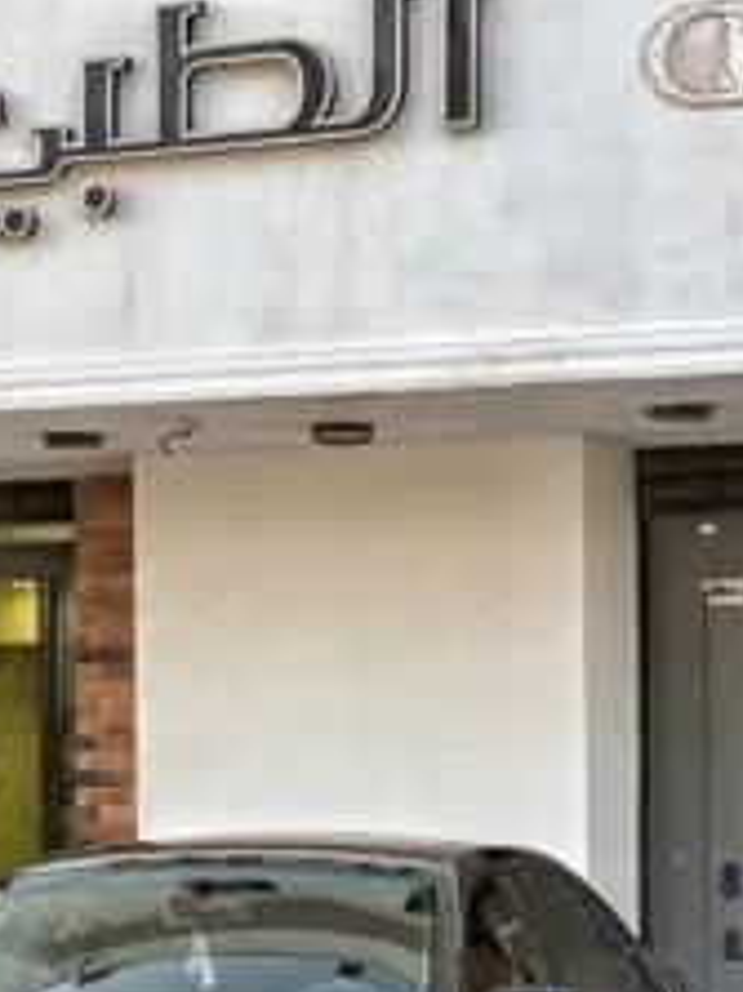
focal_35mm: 138
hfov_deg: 10.7
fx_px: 3953
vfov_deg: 14.2
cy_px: 876
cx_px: 147
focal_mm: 9
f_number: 2.8
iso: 50
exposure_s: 1/121
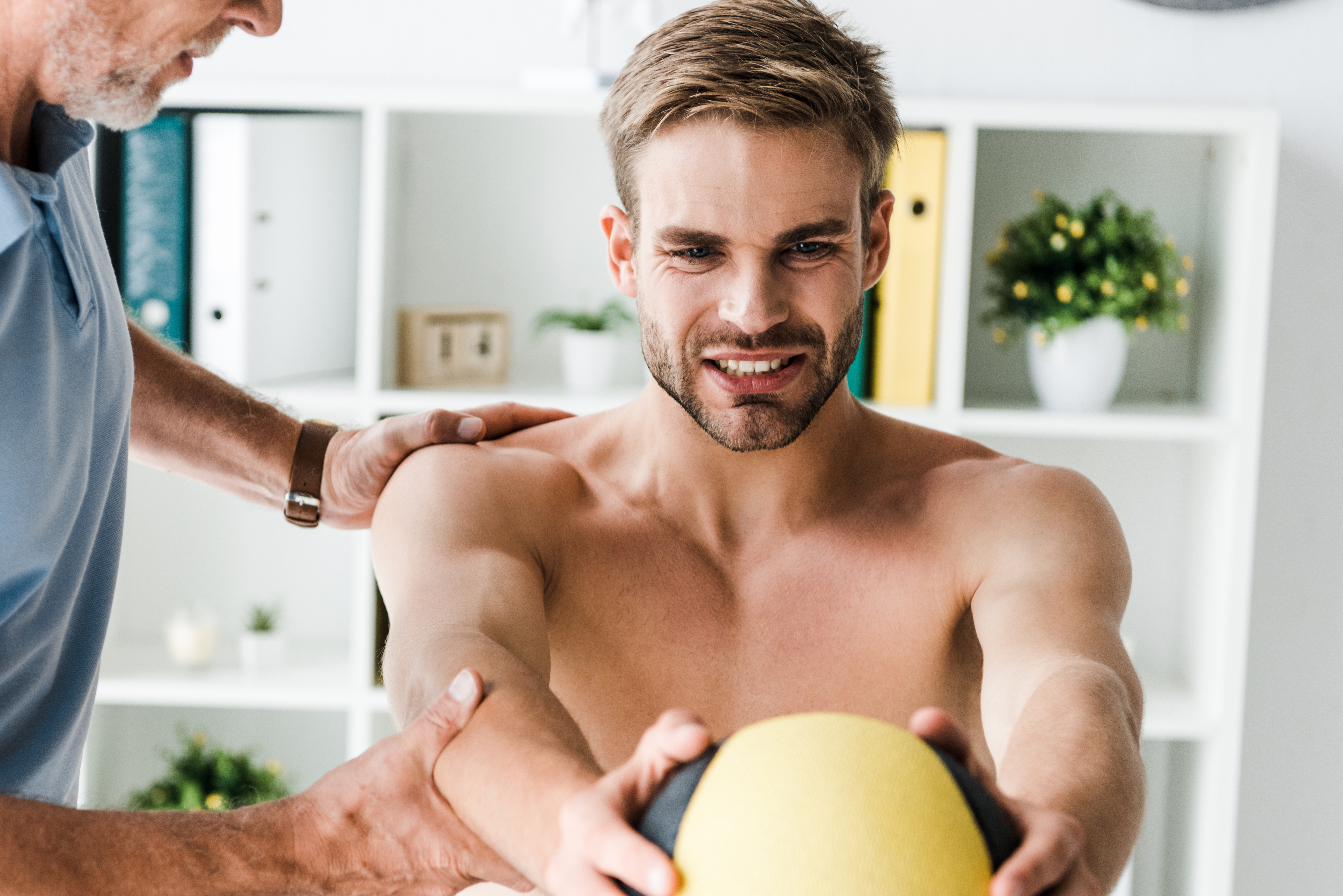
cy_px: 565
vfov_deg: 15.4
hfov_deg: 22.8
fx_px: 3321
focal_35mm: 89
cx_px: 450
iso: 500
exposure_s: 1/200
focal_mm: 65
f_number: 3.5
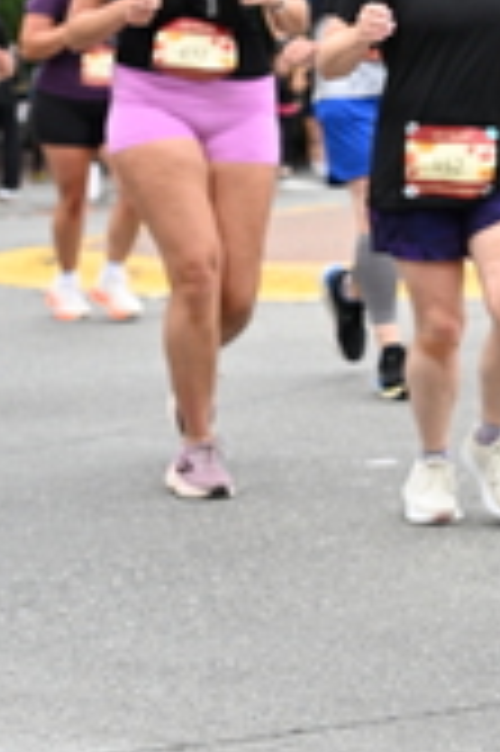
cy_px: -113
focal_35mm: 158
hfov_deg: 8.5
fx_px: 3298
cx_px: 773
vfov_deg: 12.7
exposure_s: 1/800
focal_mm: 48
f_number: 4
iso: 1600
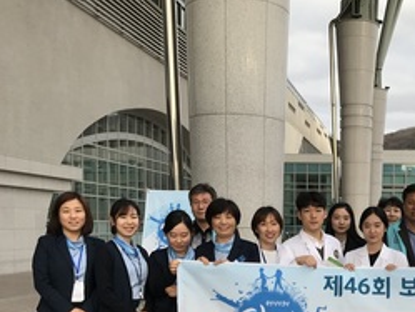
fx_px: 660
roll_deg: +1.1
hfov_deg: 33.2
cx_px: 368
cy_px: 274
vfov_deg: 25.8
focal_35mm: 55
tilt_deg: -4.0
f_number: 1.8
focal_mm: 3.99
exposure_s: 1/348
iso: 20
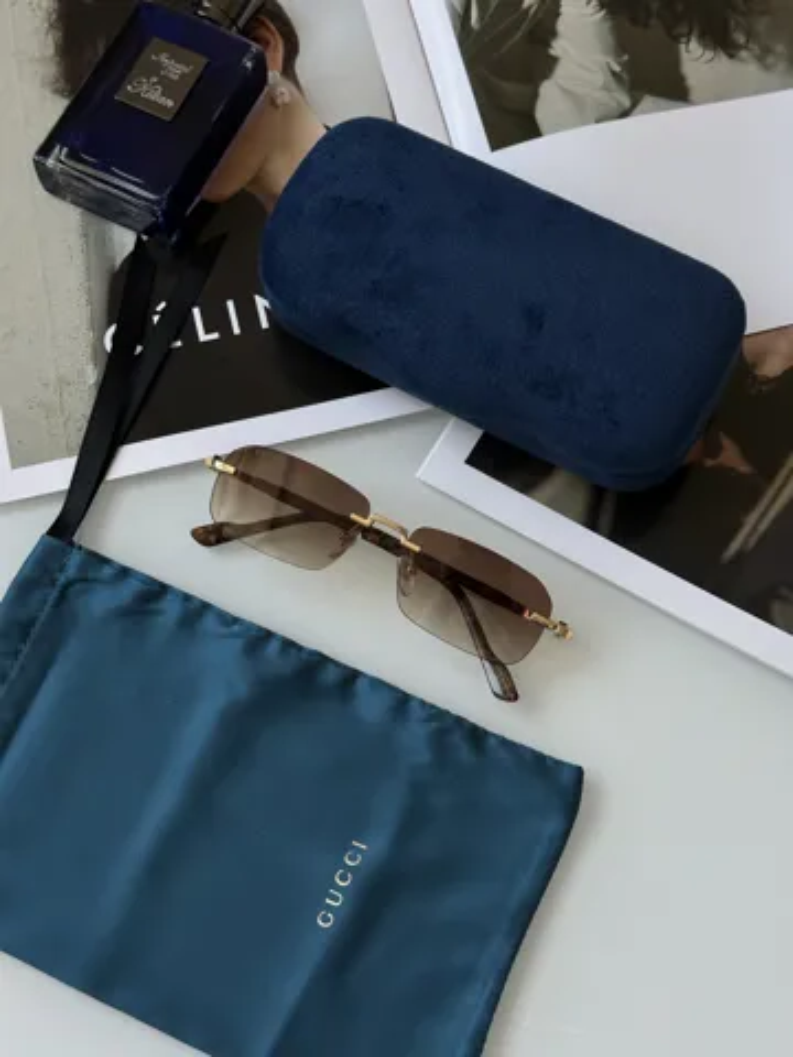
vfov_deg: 39.7
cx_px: 396
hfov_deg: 30.3
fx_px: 1466
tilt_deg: -68.6
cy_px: 528
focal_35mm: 48
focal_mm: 6.86
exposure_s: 1/229
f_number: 1.78
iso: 50
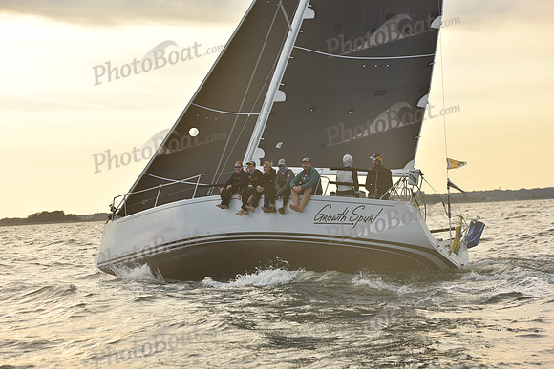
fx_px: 1508
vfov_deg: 14.0
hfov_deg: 20.8
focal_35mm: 98
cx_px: 277
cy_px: 184
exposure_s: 1/640
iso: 250
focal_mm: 98
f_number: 5.6
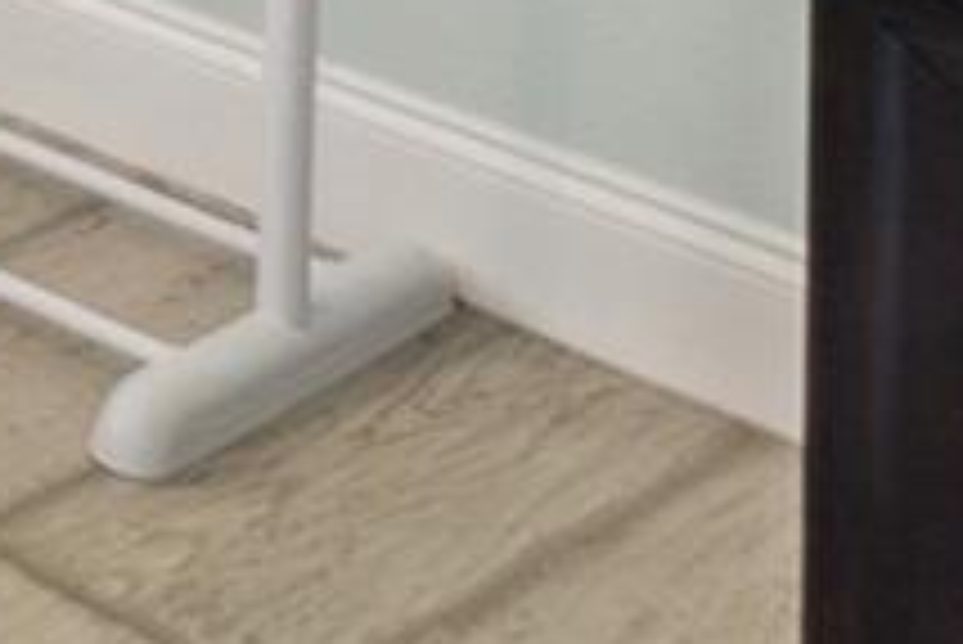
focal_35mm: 112
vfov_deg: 8.5
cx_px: -1863
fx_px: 2998
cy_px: -1693
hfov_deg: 11.5
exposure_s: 1/10
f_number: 13
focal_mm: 10
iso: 200
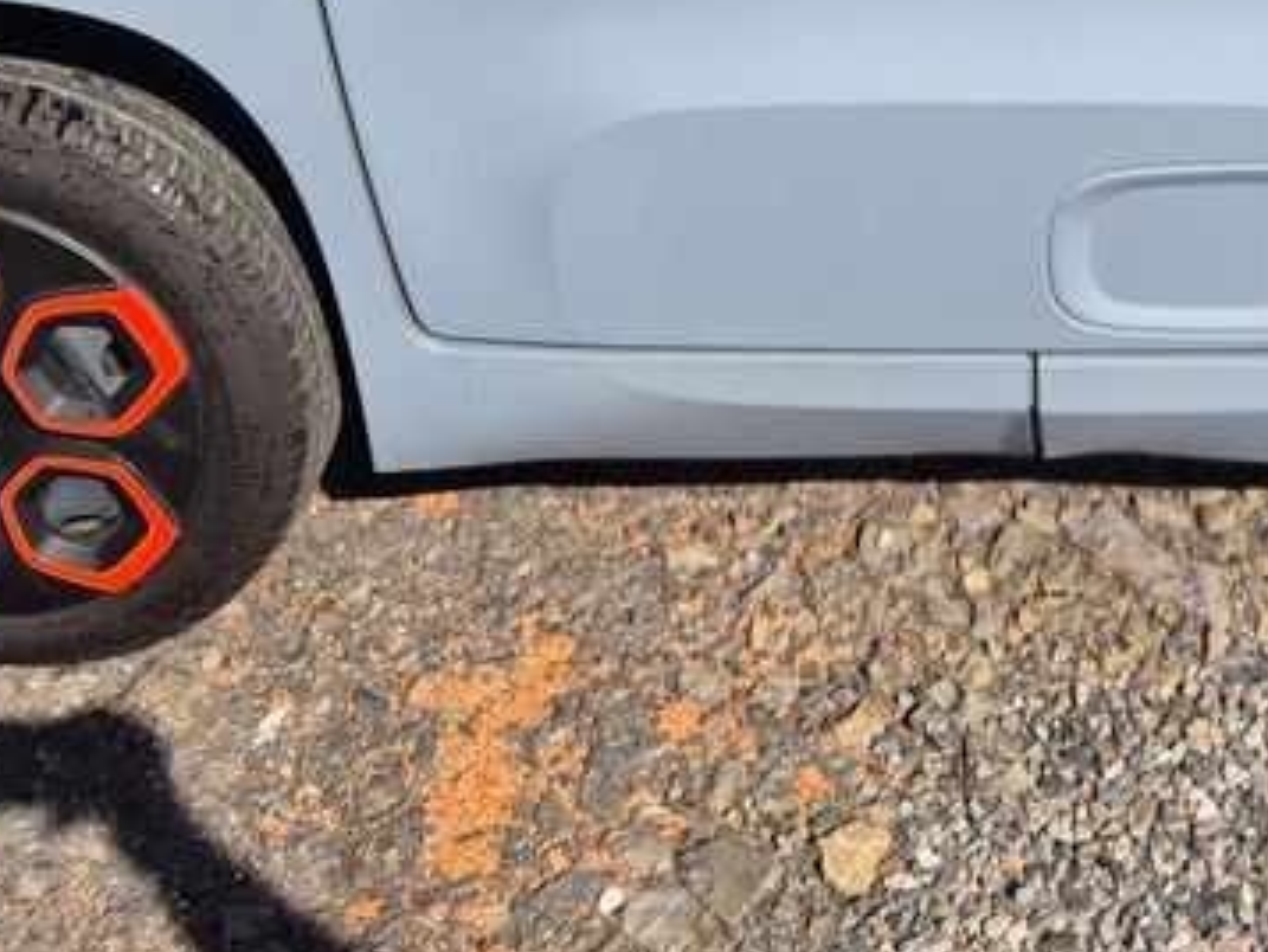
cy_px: -277
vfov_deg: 20.4
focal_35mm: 66
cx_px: 1026
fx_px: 2418
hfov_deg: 28.7
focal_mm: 5.4
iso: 25
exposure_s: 1/1628
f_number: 1.8
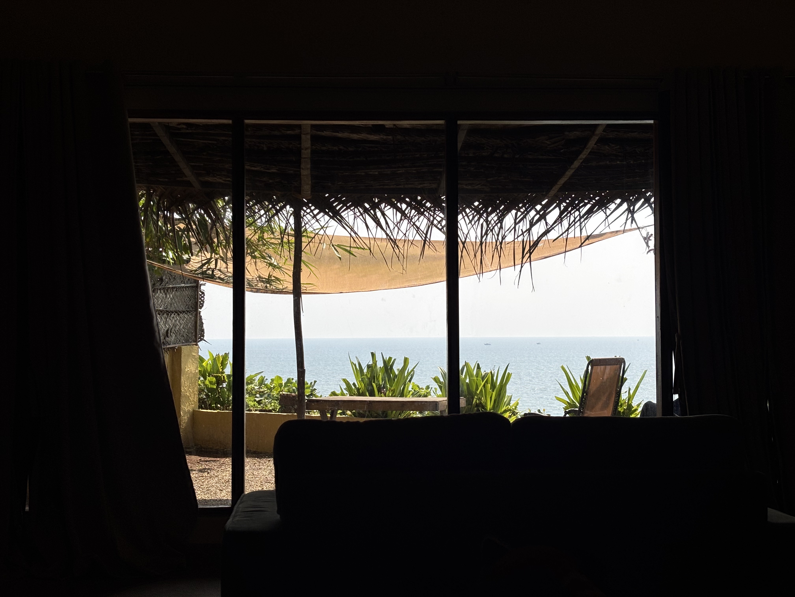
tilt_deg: +2.0
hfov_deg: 36.8
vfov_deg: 28.0
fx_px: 1194
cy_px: 298
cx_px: 398
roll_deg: +0.5
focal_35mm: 52
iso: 40
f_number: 1.6
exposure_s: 1/5348
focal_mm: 5.96
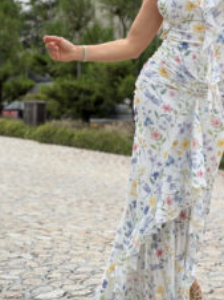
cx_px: 176
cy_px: 101
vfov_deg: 22.9
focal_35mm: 85
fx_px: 735
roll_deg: -0.7
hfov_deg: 17.2
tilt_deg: +2.6
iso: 100
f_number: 1.78
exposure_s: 1/186
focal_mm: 6.76
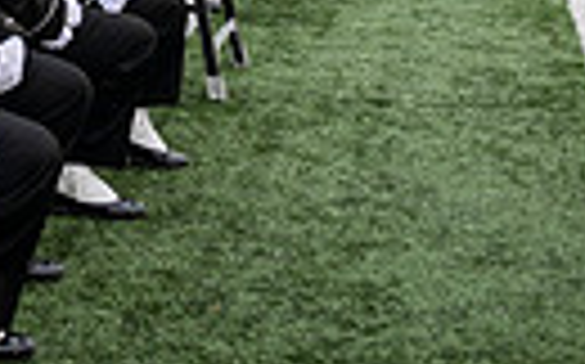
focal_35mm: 109
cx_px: 50
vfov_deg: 10.5
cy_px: -479
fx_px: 1736
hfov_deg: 18.8
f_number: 2.8
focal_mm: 24
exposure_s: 1/500
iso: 100
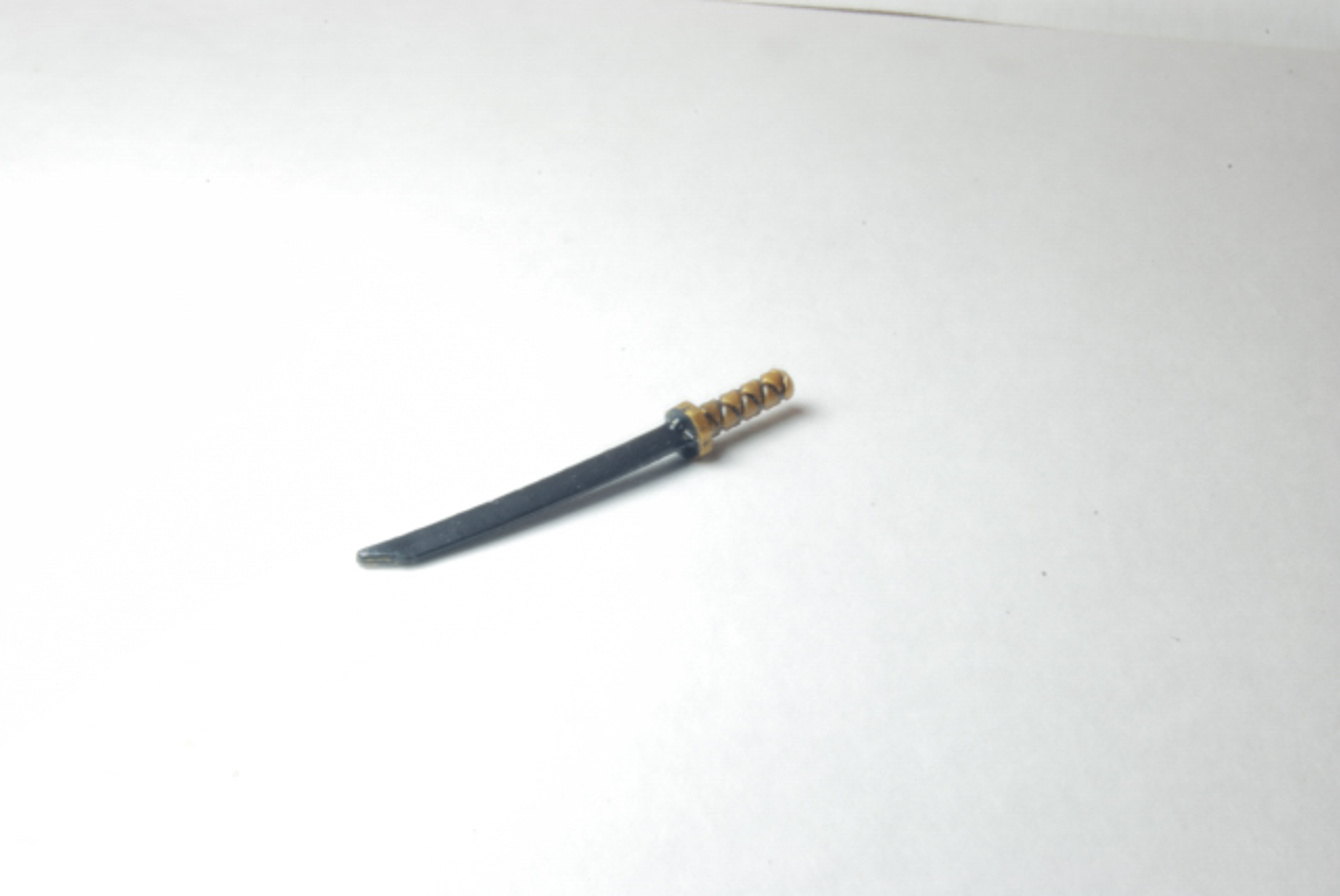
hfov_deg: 24.6
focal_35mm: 82
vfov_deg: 16.6
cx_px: 670
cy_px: 448
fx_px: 3074
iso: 100
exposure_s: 1/1.6
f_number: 36
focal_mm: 55
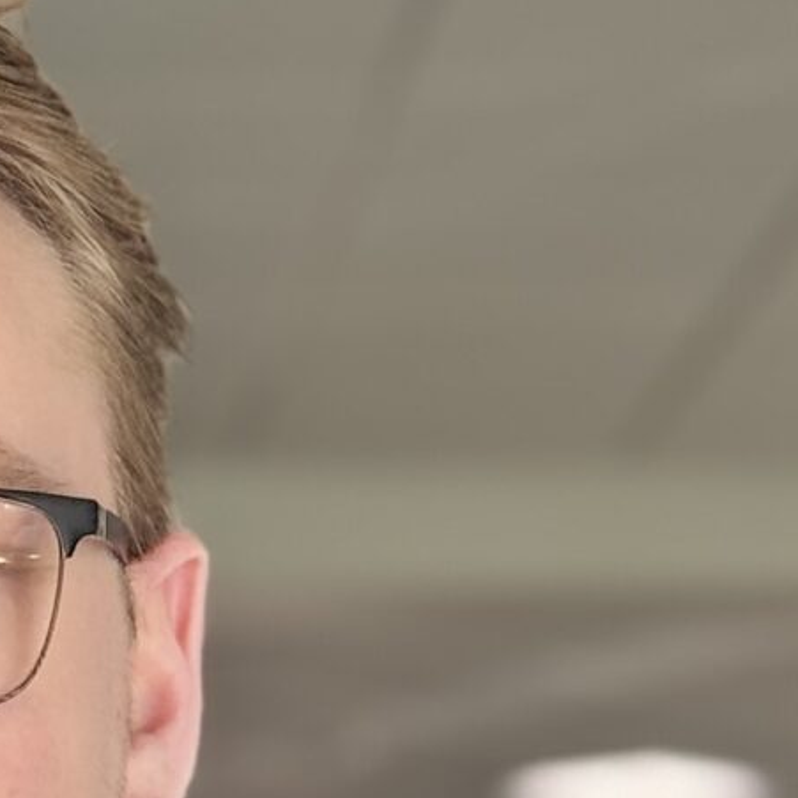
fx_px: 6286
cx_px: -264
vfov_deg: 7.1
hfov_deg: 7.2
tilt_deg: +2.1
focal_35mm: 241
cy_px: 1325
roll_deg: +0.4
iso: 64
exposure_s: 1/442
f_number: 1.78
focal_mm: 6.76
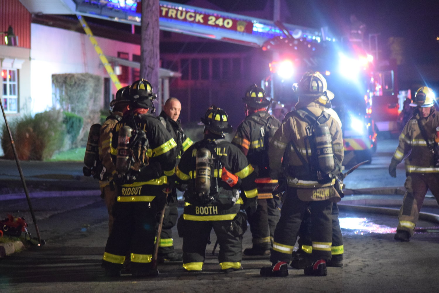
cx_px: 220
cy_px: 146
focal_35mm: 165
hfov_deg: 12.5
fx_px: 2012
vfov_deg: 8.3
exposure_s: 1/125
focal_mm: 110
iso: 5000
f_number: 4
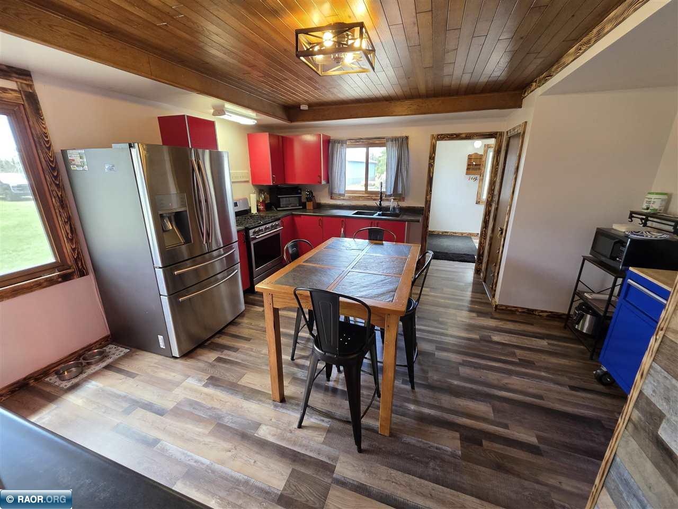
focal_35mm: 13
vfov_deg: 89.9
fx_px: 255
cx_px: 339
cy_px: 254
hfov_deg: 106.2
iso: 250
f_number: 1.9
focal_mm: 2.2
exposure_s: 1/120
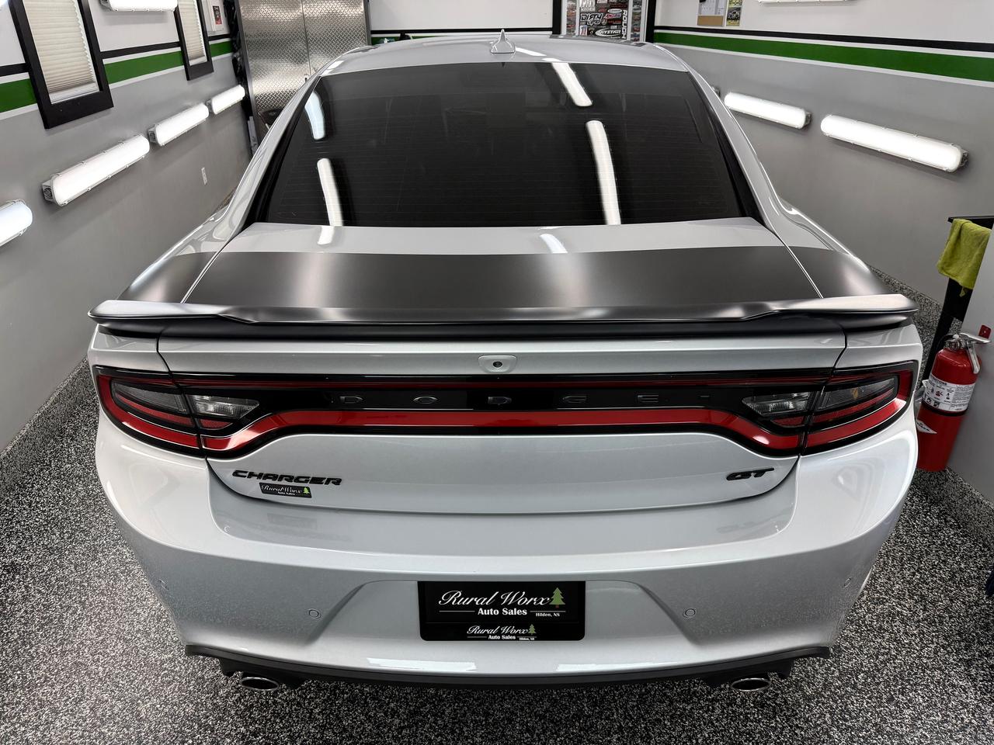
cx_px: 497
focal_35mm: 24
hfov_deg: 71.6
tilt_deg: -27.3
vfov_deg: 56.8
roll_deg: +0.6
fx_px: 689
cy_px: 372
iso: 64
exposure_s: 1/152
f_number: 1.78
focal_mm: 6.76
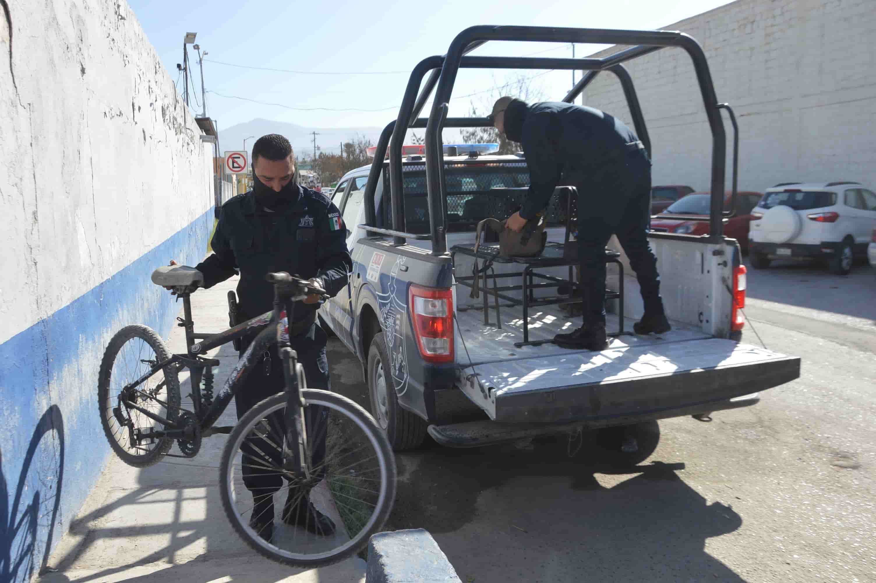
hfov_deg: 67.4
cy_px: 292
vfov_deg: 47.8
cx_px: 438
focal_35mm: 27
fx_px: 656
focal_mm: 18
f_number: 7.1
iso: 100
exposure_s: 1/200
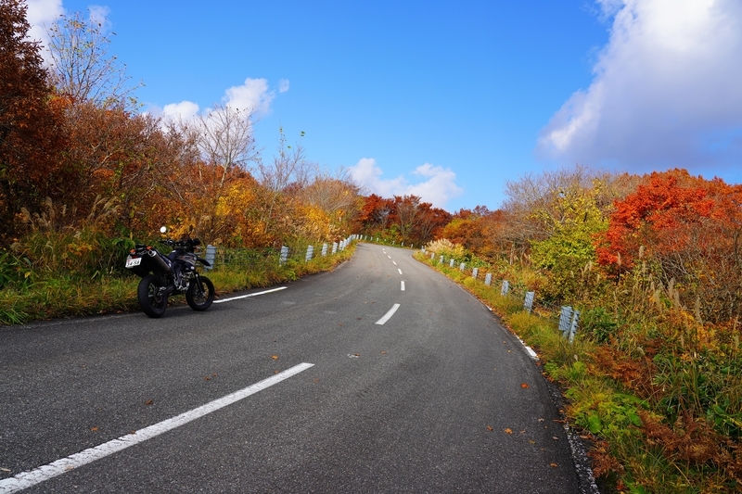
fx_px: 639
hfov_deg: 60.3
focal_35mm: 31
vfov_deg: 42.3
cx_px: 371
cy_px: 247
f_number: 8
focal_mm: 31
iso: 100
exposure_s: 1/250
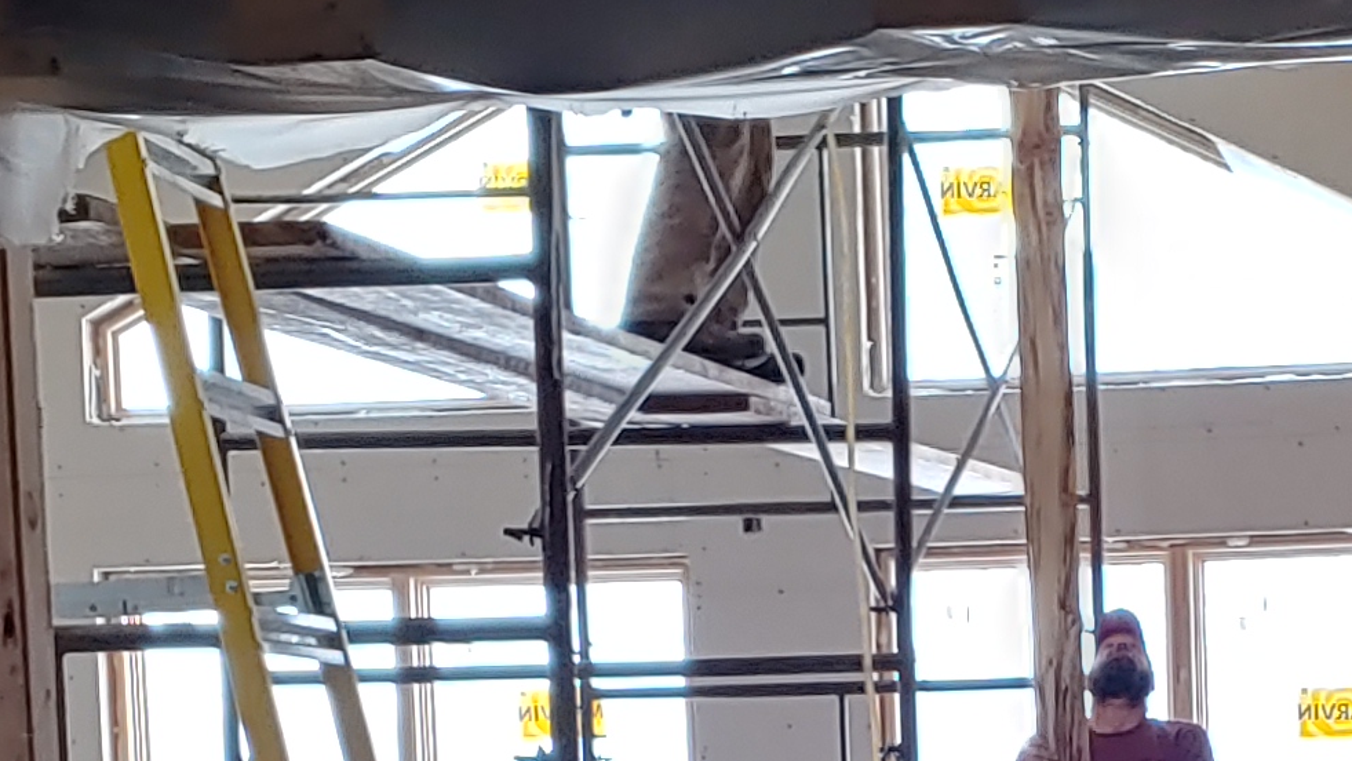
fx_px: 4015
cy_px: 1124
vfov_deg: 10.5
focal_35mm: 112
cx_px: 1177
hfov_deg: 18.8
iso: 50
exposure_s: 1/60
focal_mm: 4.23
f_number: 1.5
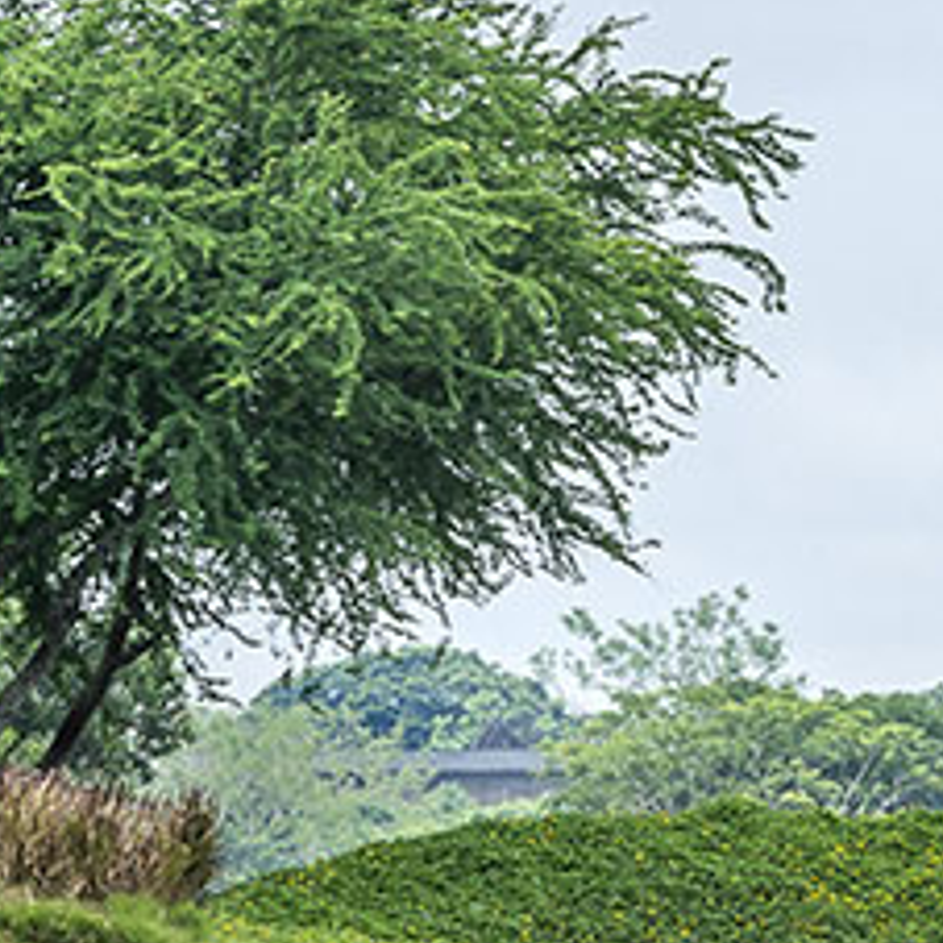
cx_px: 868
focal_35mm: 717
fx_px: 22098
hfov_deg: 2.4
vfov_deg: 2.4
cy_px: 675
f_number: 22
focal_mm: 200
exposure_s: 1/125
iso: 320
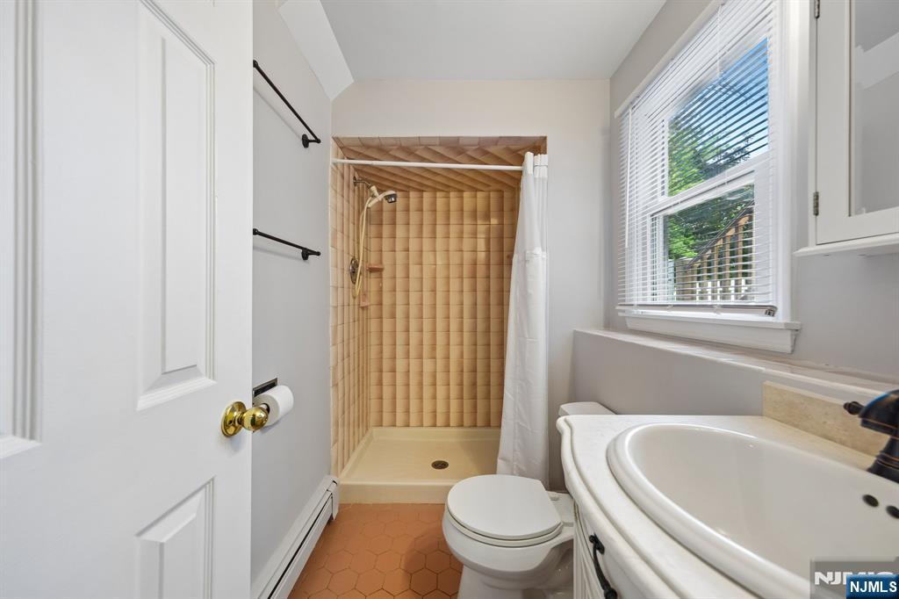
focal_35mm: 12
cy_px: 300
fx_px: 300
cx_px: 450
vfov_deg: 90.0
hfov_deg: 112.6
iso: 200
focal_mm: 8
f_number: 4
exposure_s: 1/20
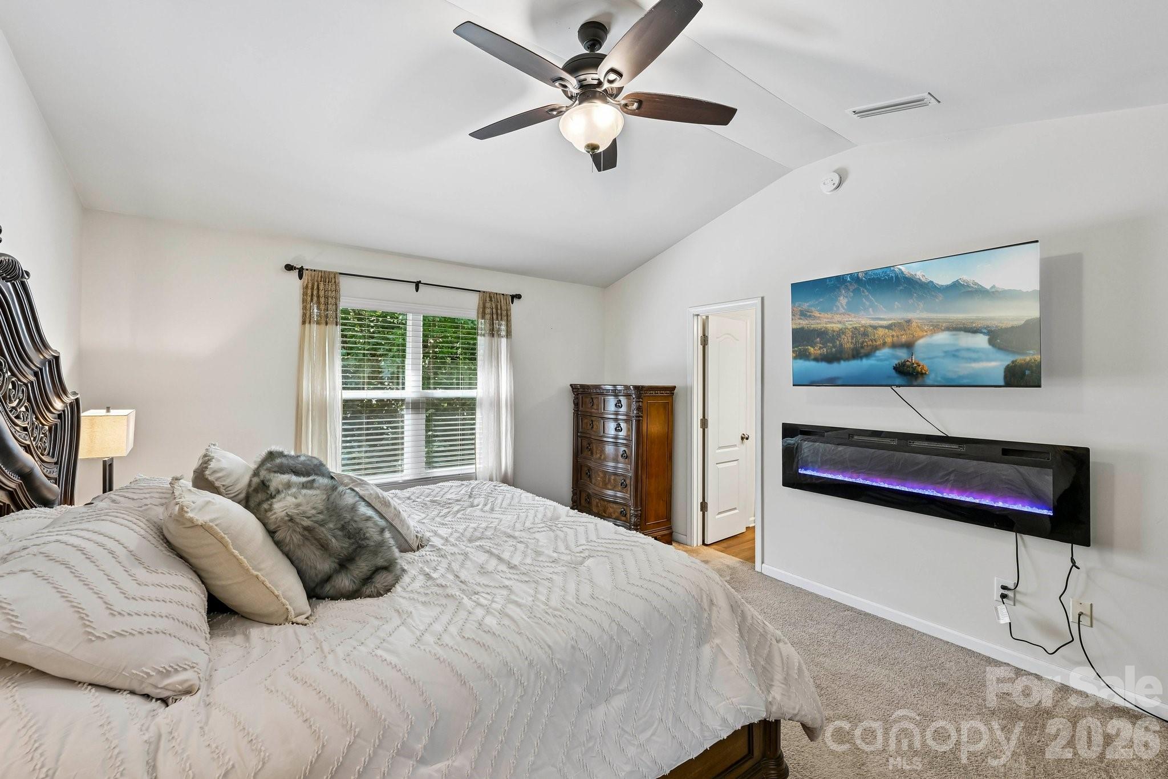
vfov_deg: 81.2
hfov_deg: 104.3
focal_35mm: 14
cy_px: 390
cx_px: 584
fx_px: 454
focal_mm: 14
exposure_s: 1/13
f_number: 8
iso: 400
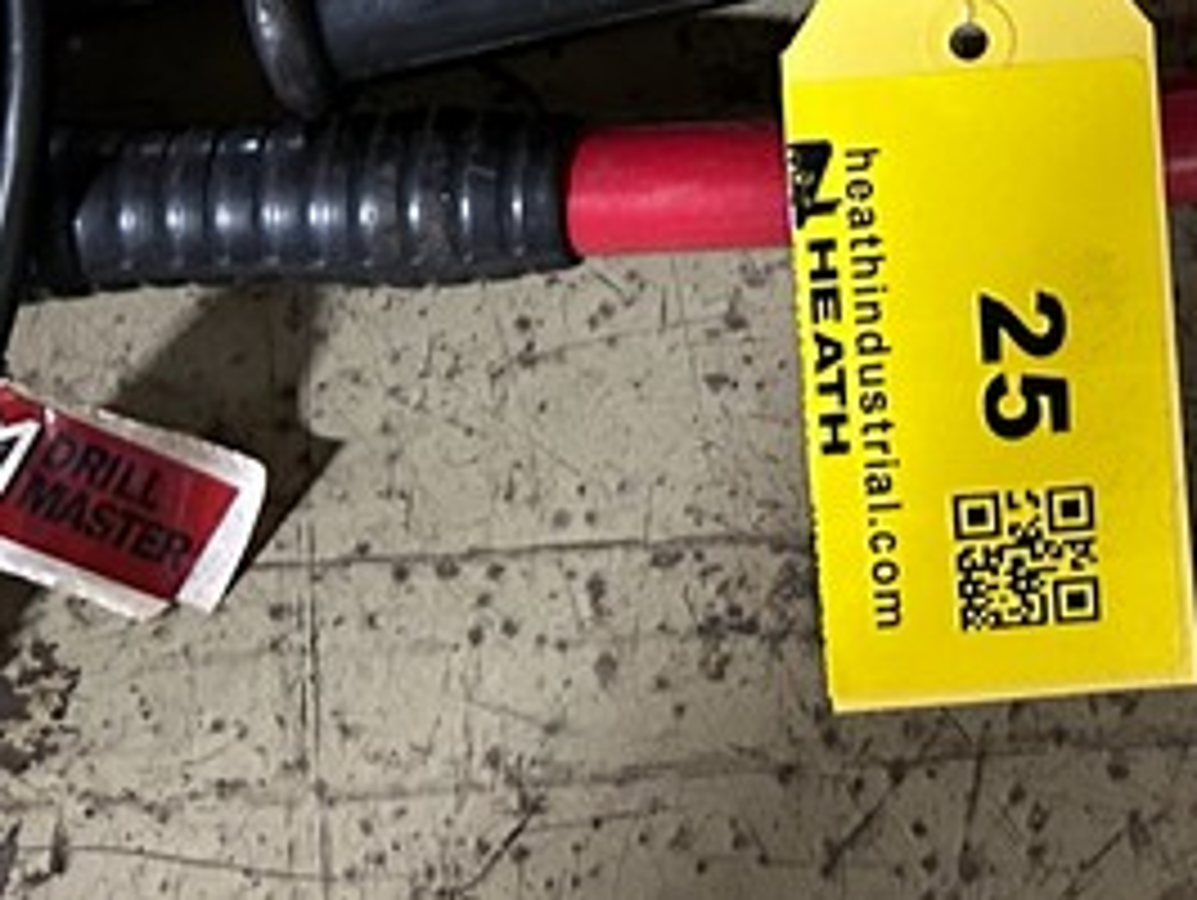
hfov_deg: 18.5
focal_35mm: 100
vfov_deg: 14.1
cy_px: -338
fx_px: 3461
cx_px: 1485
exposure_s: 1/40
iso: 500
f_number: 1.5
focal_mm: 5.7
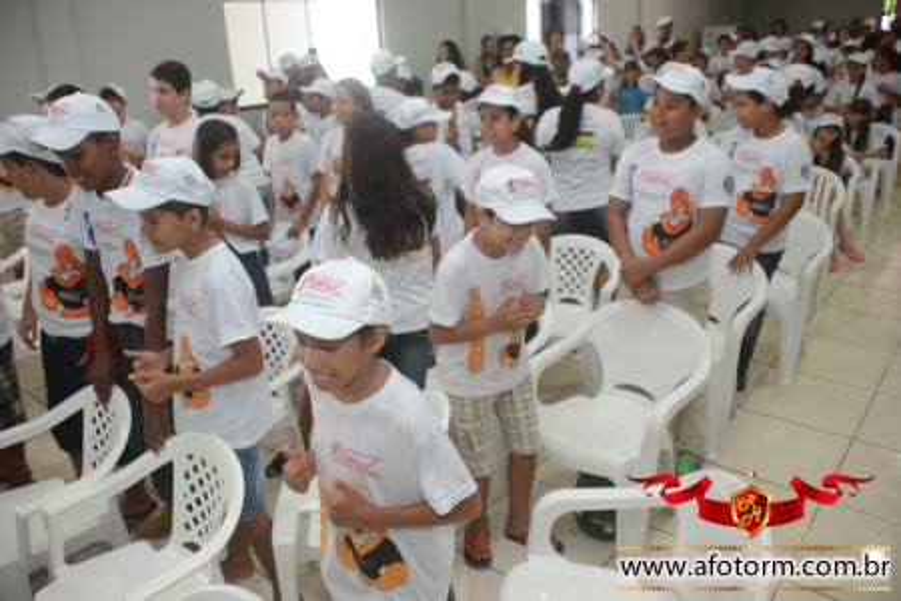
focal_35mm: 30
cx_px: 450
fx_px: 751
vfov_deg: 43.6
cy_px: 300
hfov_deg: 61.9
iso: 1600
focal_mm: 20
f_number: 3.5
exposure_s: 1/125
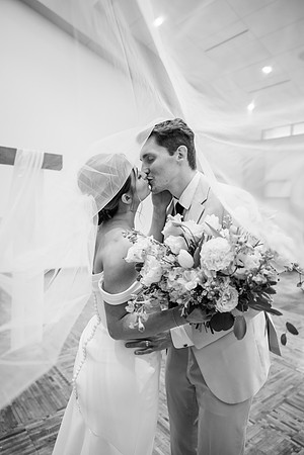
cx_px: 152
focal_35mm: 24
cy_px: 228
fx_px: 304
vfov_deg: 73.7
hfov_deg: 53.1
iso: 800
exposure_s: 1/100
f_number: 2.8
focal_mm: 24
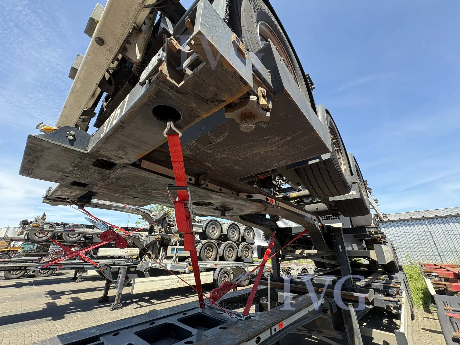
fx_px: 186
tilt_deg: +22.8
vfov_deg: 85.7
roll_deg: +1.1
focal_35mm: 14
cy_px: 172
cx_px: 230
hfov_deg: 102.1
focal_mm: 2.22
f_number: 2.2
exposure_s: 1/166
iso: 64
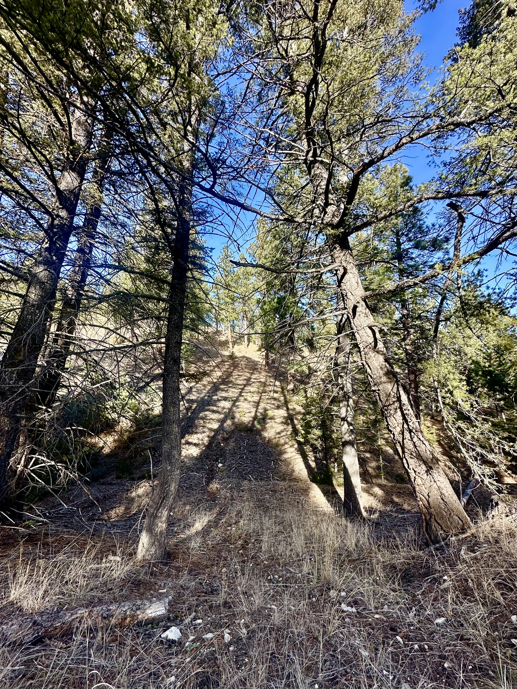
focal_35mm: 14
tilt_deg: +7.0
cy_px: 344
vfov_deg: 102.1
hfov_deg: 85.7
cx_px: 258
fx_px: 279
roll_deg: +1.5
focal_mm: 2.22
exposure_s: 1/323
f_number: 2.2
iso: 40
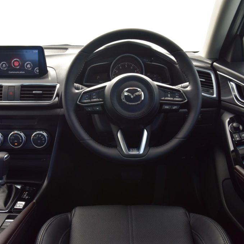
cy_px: 122
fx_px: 327
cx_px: 104
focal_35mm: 41
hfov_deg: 40.8
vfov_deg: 40.9
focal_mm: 32
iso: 400
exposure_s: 1/125
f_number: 9
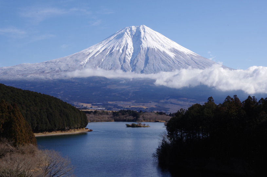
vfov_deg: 22.5
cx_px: 134
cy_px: 88
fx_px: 444
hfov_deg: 33.5
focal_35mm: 60
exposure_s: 1/25
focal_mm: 40
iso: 100
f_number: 32
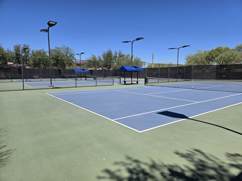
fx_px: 161
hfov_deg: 73.9
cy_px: 90
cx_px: 121
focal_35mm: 23
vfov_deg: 58.9
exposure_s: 1/2066
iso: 25
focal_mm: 5.4
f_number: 1.8
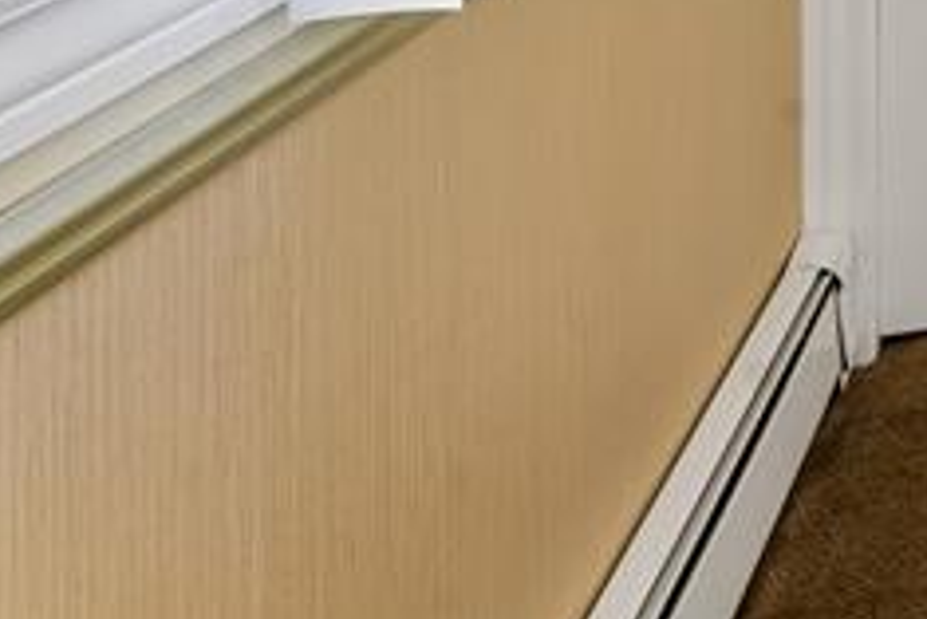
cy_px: -449
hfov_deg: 19.2
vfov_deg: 18.3
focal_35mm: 61
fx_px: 1572
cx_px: 1850
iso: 400
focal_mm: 14
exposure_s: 1/5
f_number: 13
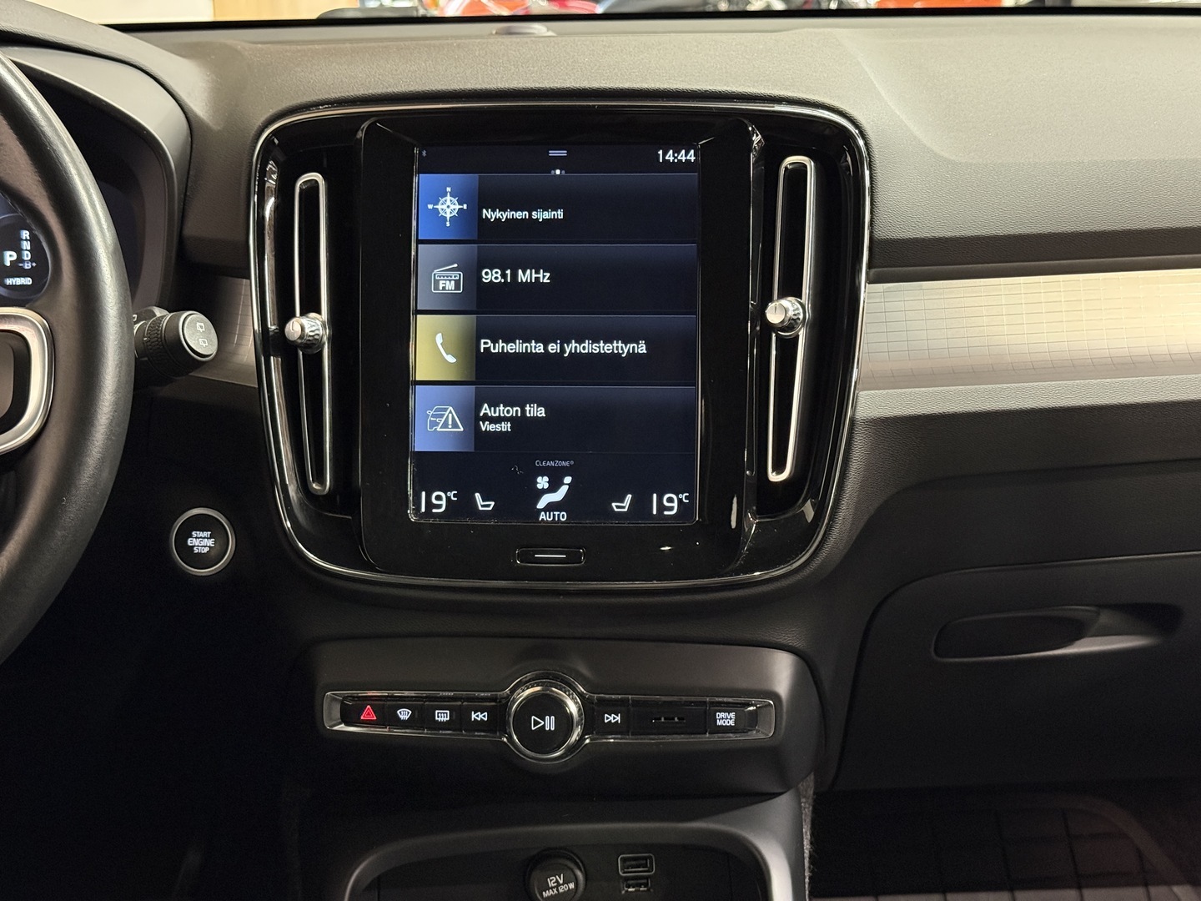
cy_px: 450
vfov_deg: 30.3
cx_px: 600
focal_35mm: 48
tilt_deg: -17.5
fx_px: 1665
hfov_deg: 39.7
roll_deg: +1.0
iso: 500
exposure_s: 1/36
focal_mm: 6.76
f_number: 1.78
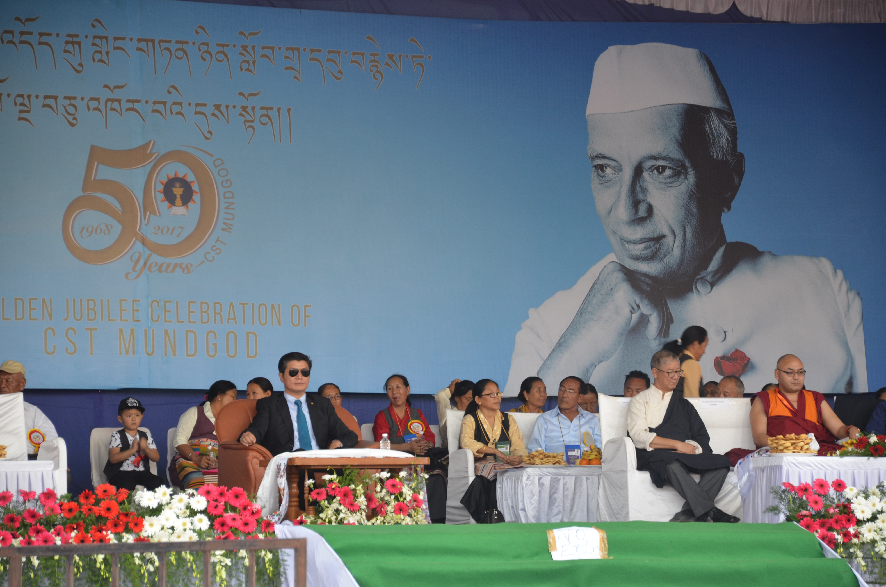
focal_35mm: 158
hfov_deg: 13.1
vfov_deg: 8.7
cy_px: 294
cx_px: 443
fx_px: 3868
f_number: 5.6
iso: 400
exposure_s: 1/80
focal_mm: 105
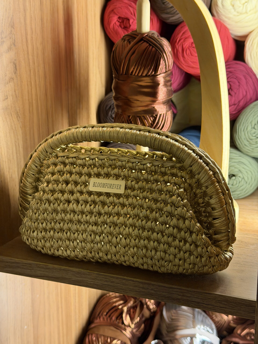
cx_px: 129
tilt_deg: -14.7
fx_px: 477
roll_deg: +0.6
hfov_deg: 30.3
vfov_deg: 39.7
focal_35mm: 48
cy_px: 172
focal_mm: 6.76
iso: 200
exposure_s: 1/33
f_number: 1.78
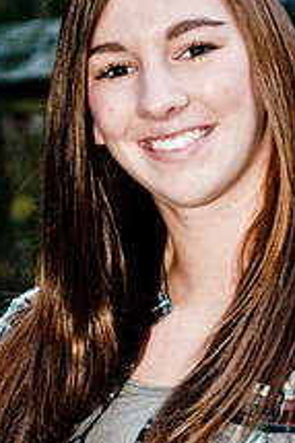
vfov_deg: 9.4
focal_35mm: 220
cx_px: 166
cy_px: 295
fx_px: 2708
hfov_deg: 6.2
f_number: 2.8
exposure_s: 1/60
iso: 400
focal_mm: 70
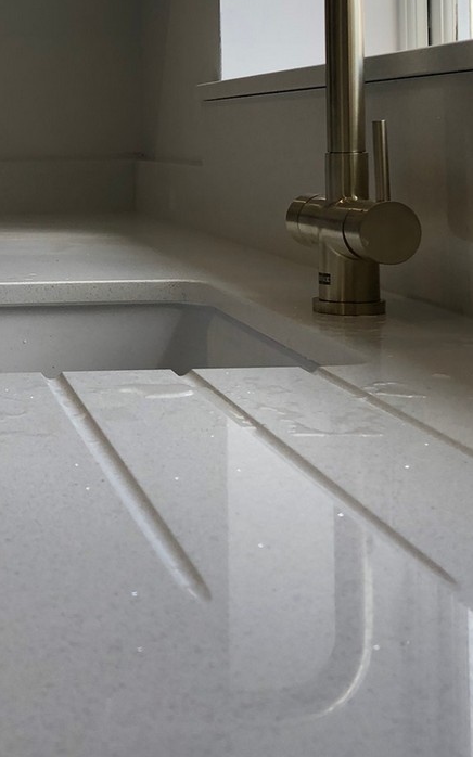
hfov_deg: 18.8
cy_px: 116
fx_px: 1403
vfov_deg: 29.3
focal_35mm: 68
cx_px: 59
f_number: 1.8
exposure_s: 1/132
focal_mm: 4
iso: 20
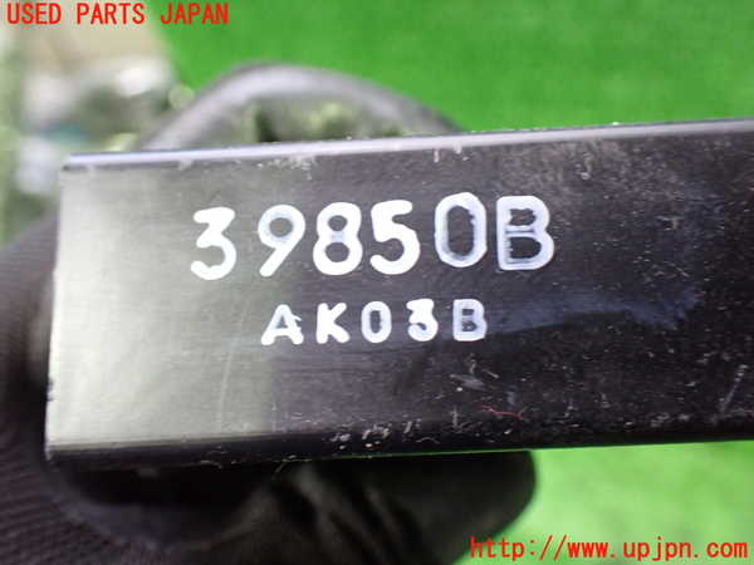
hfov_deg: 60.0
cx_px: 377
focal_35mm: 30
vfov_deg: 46.8
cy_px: 282
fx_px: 653
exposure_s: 1/30
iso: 800
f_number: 2.3
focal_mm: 5.4
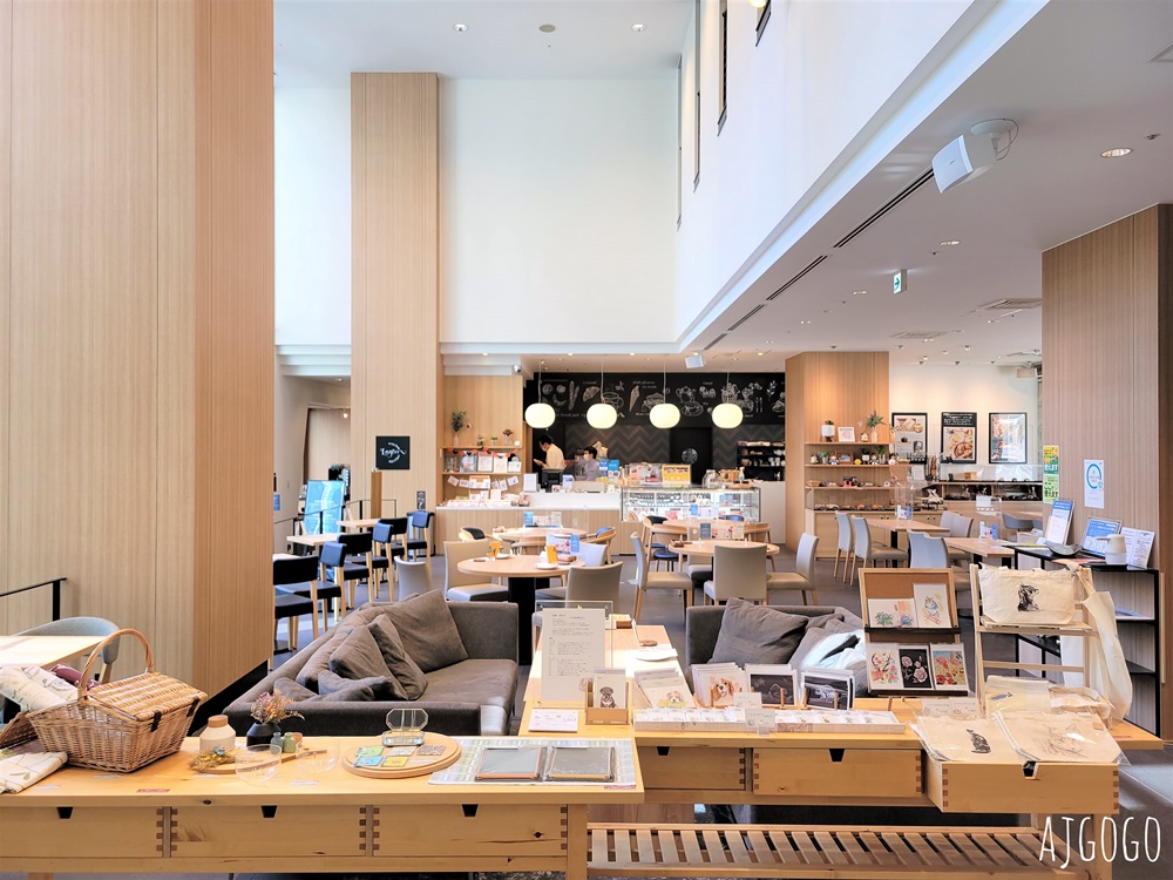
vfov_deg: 53.1
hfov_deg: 67.3
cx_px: 586
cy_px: 440
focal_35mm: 26
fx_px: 881
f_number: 1.8
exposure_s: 1/120
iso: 64
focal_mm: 5.4
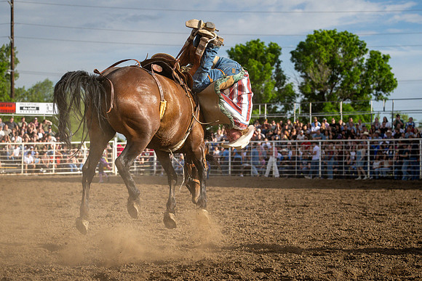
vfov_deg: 14.5
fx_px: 1106
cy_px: 169
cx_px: 202
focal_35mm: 94
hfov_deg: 21.6
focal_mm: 70
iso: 800
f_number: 3.5
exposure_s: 1/10000
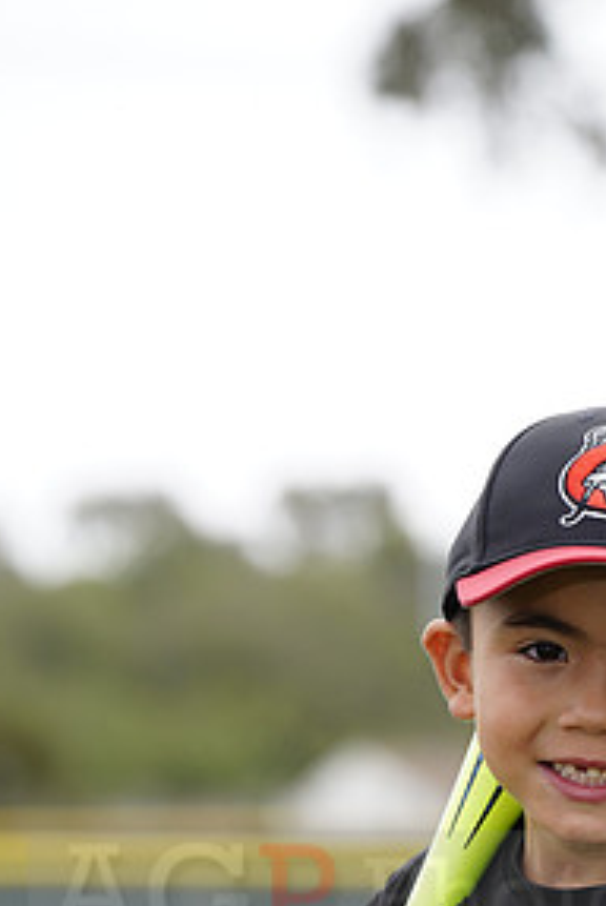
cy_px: 874
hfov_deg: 4.1
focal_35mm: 333
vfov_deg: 6.2
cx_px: 592
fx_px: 8387
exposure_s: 1/250
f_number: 5.6
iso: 100
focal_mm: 165
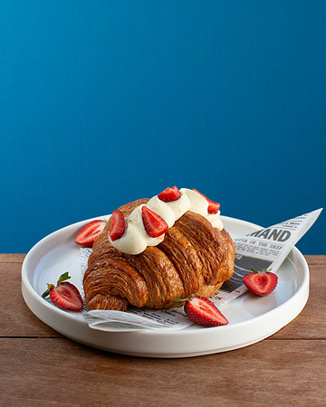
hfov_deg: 21.7
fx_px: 851
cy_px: 203
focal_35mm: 71
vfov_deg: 26.9
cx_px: 173
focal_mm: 50
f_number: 6.3
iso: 200
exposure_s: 1/200
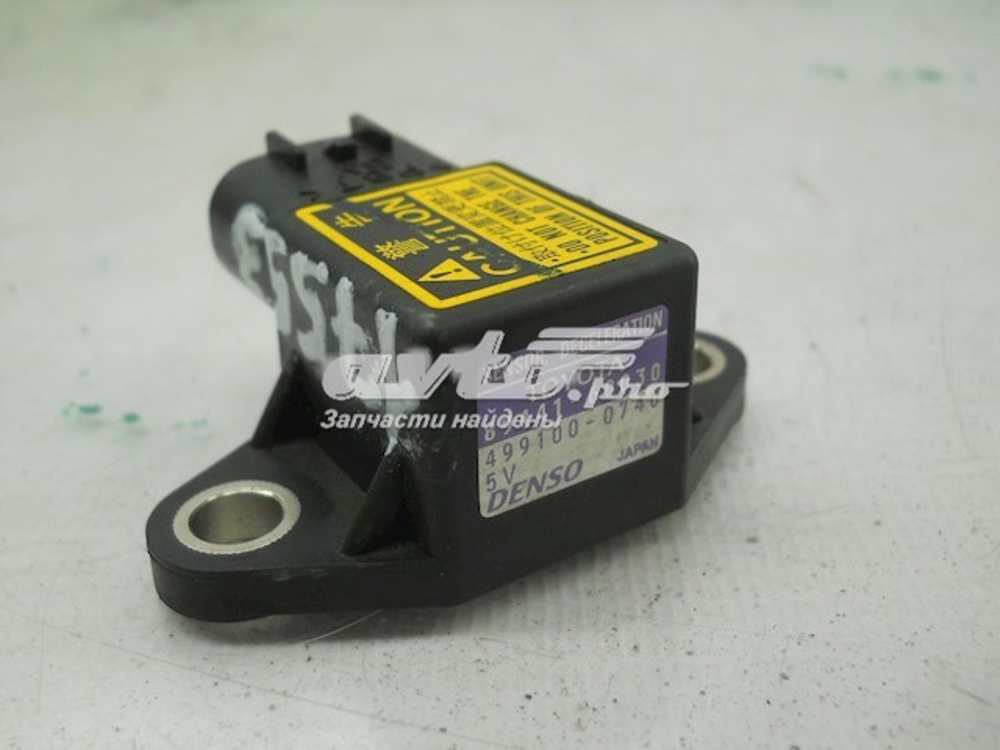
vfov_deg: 35.1
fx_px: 1184
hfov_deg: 45.8
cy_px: 375
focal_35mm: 41
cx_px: 500
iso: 80
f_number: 3.1
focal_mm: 6.72
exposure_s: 1/40
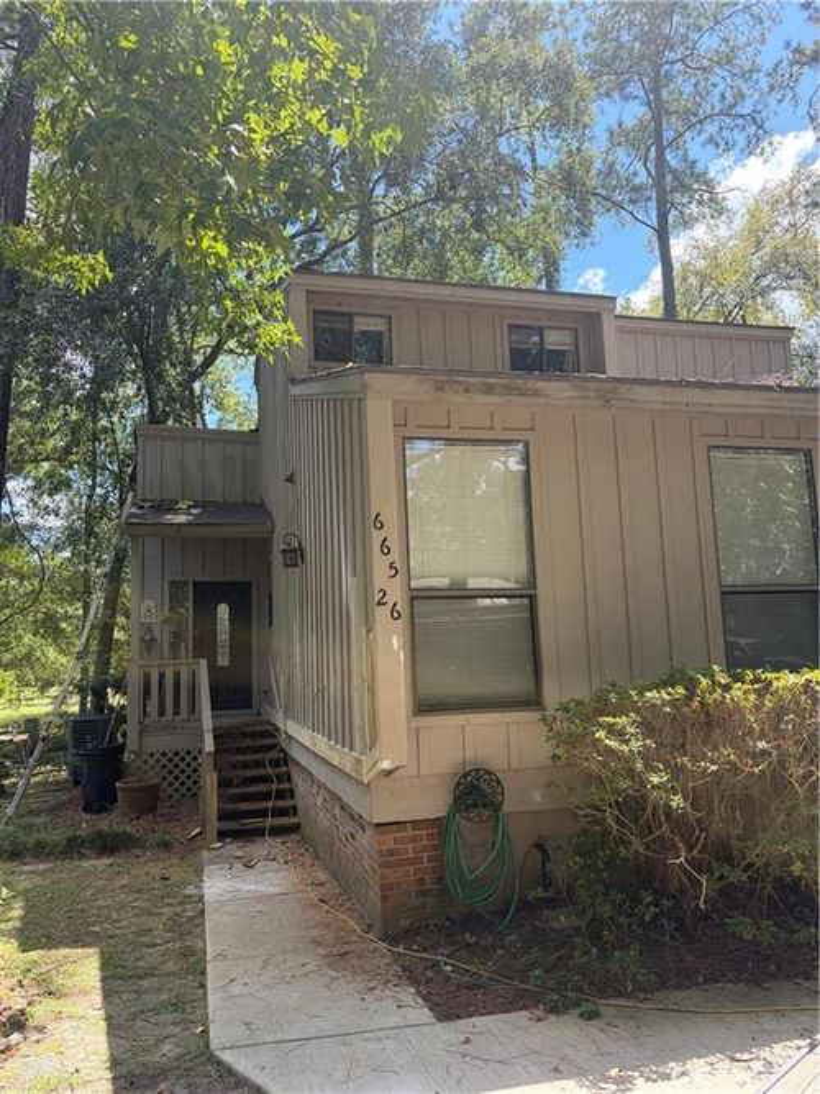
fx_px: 821
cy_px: 547
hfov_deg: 53.0
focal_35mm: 26
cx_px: 410
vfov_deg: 67.3
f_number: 1.6
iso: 64
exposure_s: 1/731
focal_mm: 5.96
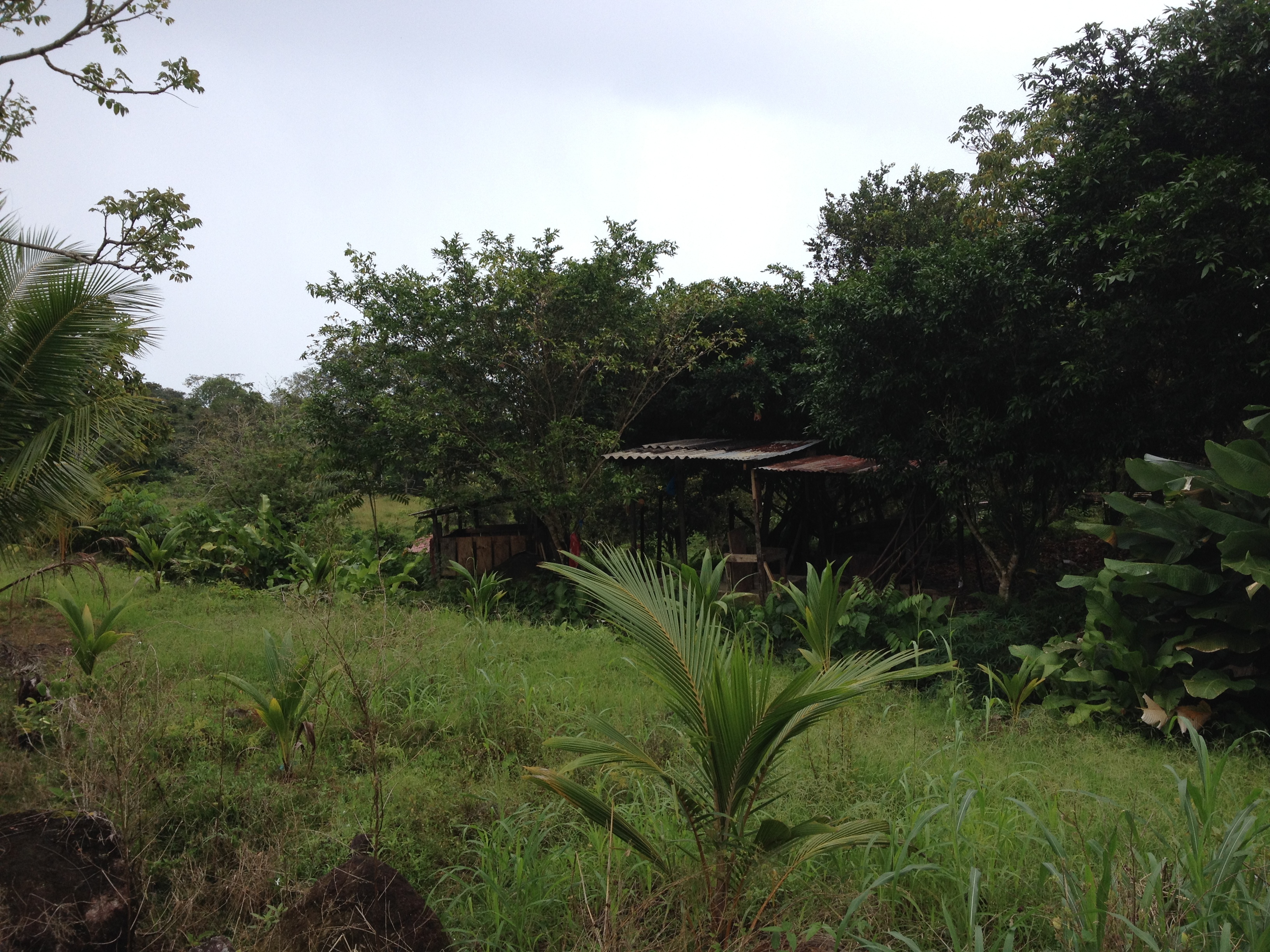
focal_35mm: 35
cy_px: 476
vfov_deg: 40.7
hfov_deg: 52.6
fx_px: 1284
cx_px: 635
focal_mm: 4.28
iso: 50
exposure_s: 1/536
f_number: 2.4
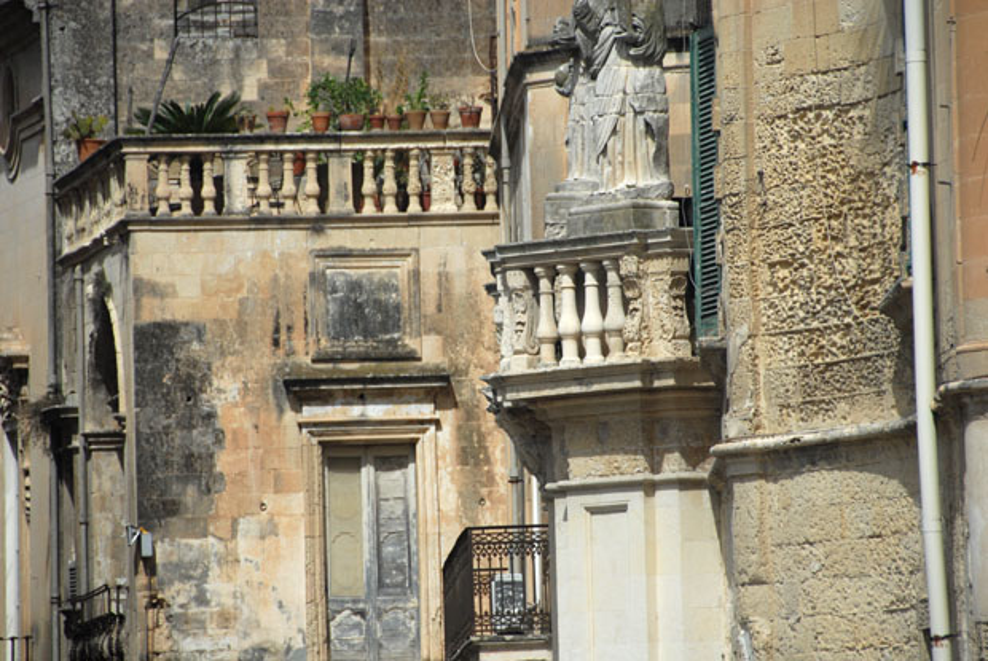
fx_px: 8243
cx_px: 494
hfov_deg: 6.9
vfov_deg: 4.6
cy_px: 330
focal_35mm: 300
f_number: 5.6
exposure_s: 1/500
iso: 200
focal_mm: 200
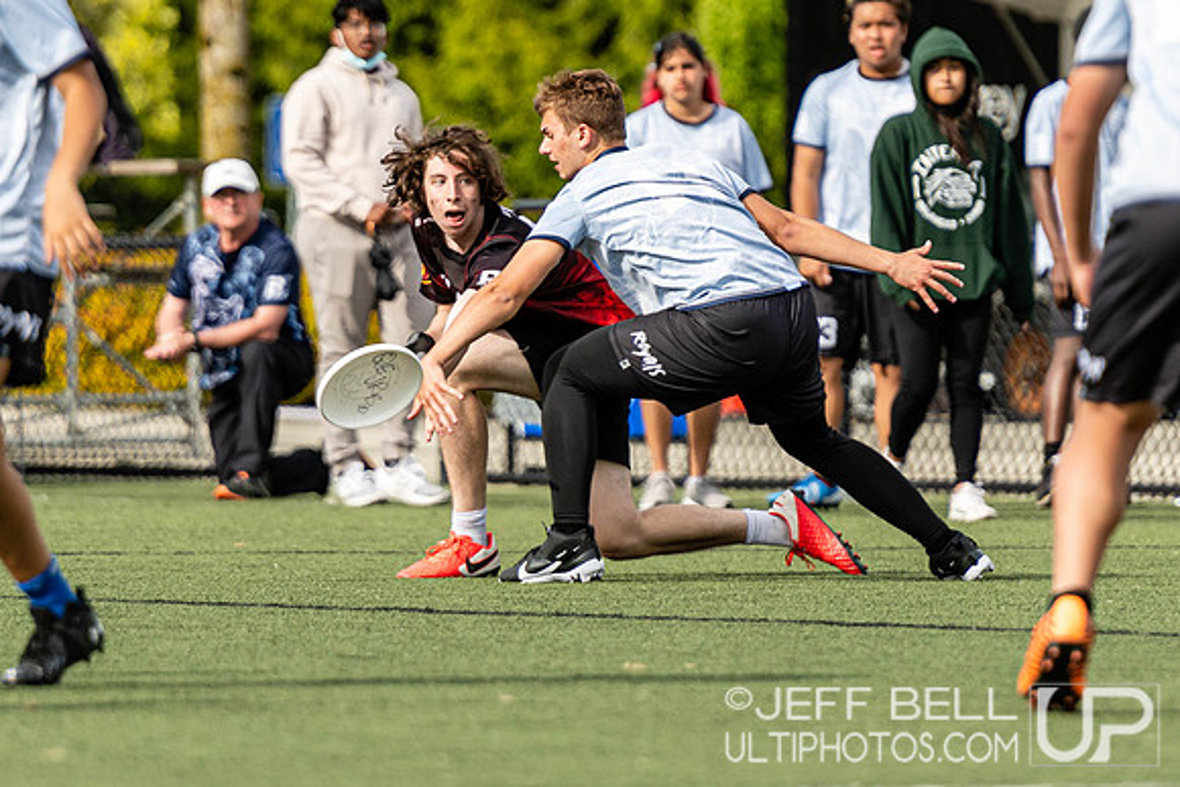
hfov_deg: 4.0
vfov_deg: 2.7
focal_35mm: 513
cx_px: 578
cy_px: 206
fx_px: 16823
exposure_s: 1/2500
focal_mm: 200
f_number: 2.8
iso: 200
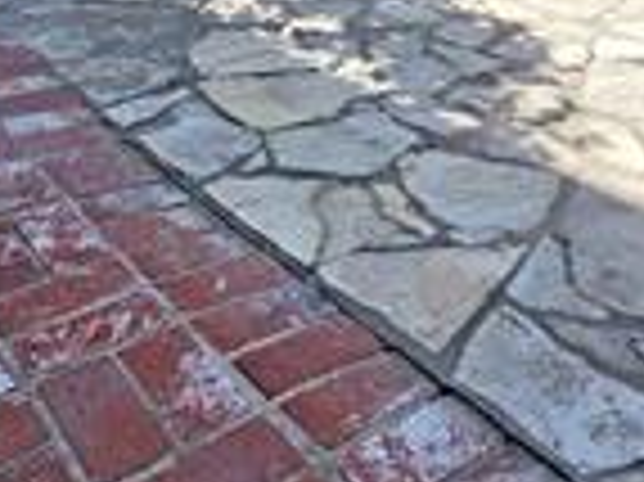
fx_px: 762
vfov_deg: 26.1
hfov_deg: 45.6
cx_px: 378
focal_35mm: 41
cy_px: -236
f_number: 2.2
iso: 100
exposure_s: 1/2240
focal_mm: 2.2
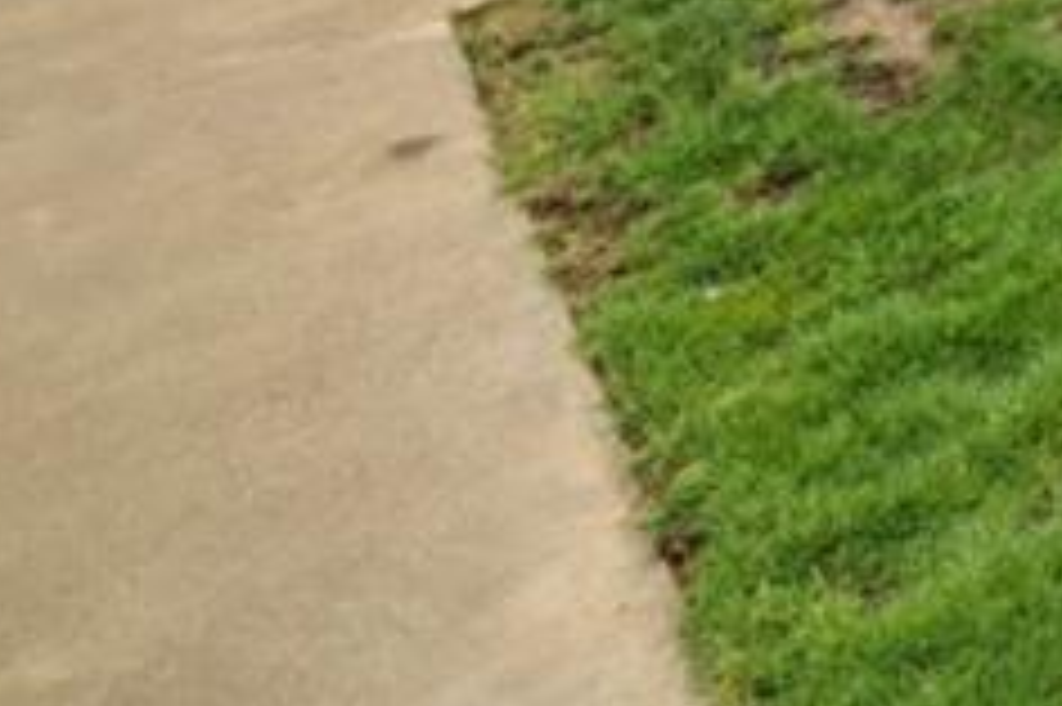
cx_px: 1944
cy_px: -744
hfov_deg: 21.8
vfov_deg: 17.5
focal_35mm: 52
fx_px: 1533
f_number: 11
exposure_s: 1/6
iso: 50
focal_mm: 12
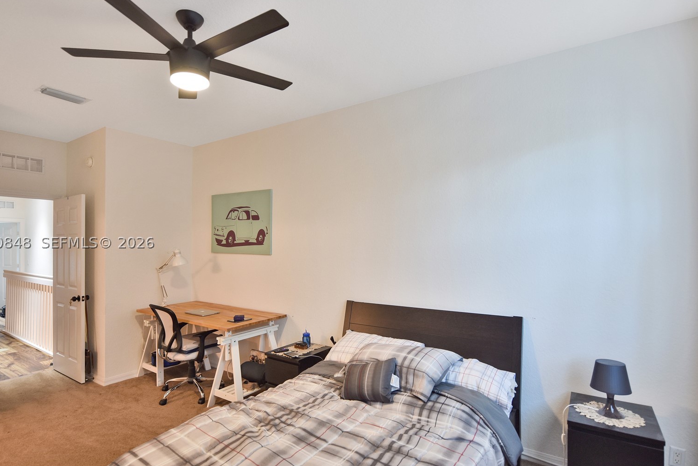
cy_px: 242
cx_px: 336
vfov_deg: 67.4
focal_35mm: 18
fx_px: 349
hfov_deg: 90.0
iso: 100
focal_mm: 16
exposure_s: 1/25
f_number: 2.8
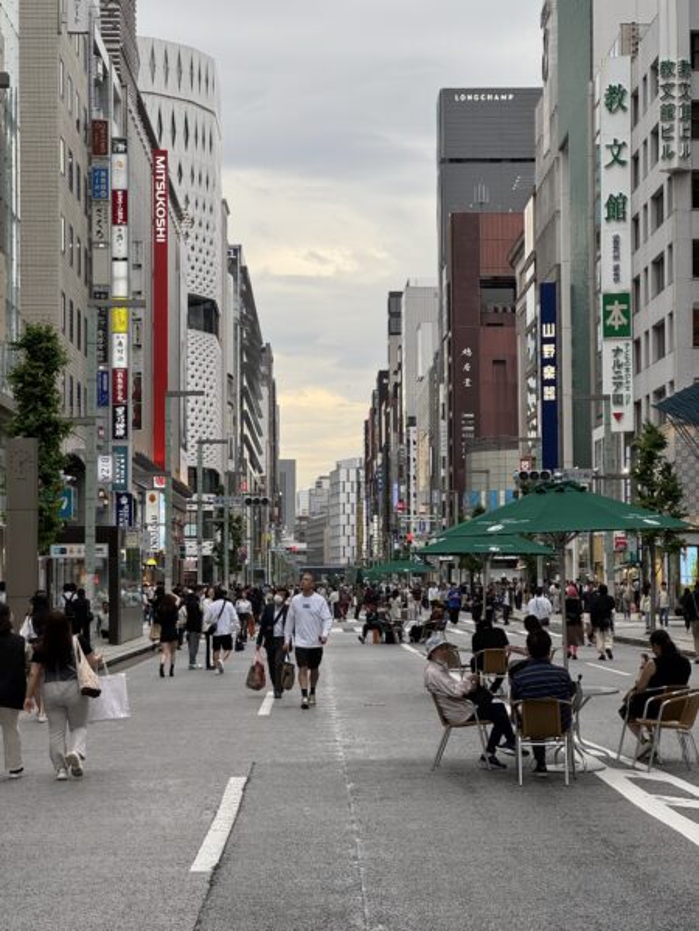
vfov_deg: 25.3
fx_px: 2073
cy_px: 466
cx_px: 350
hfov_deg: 19.1
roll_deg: -1.2
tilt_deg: +1.3
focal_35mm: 77
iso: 32
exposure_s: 1/99
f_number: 2.8
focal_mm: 9
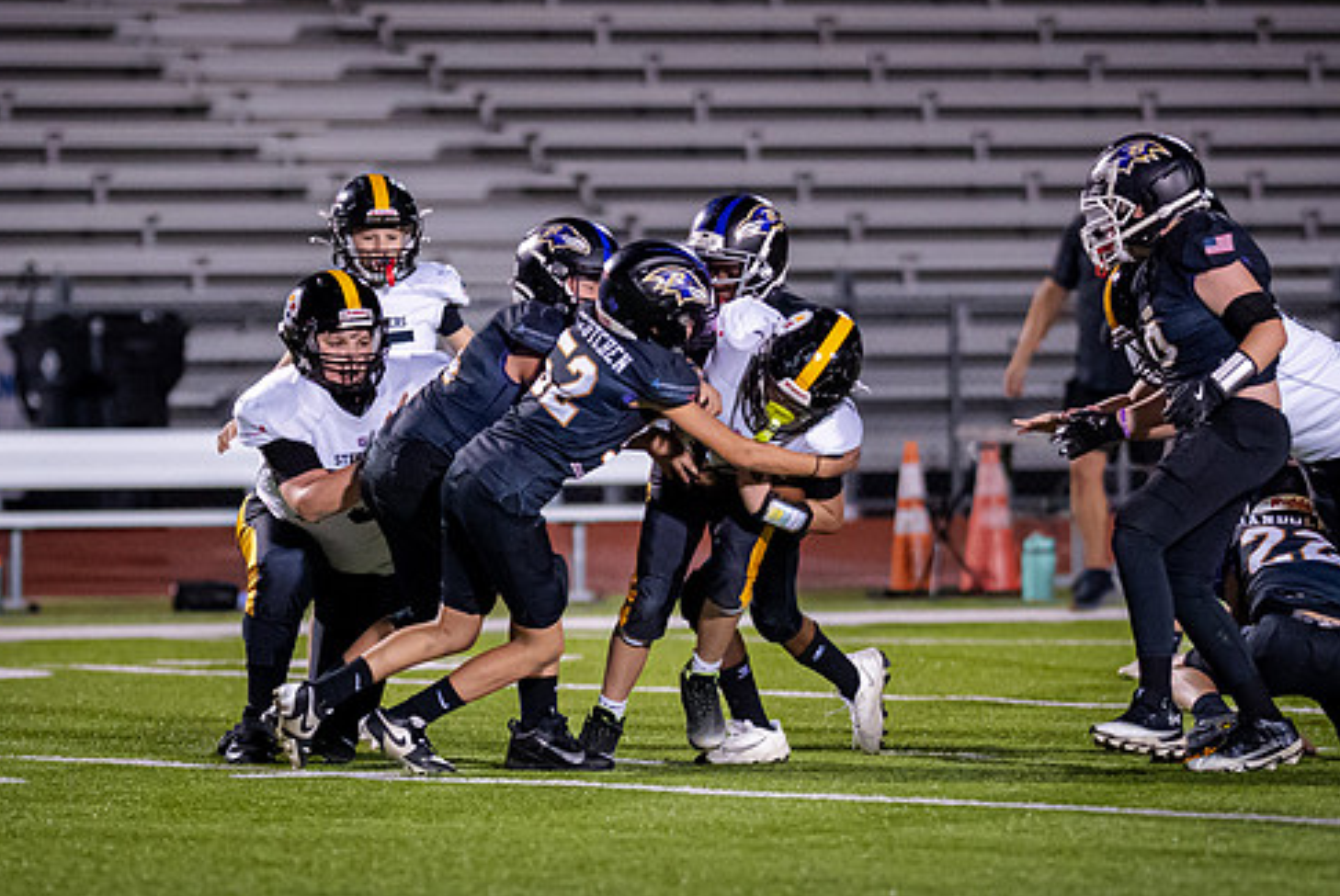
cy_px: 613
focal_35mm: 389
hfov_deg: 5.3
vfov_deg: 3.5
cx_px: 538
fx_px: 14492
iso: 2000
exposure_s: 1/1250
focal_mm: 135
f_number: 1.8
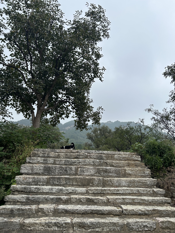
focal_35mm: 26
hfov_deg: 53.1
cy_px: 116
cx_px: 88
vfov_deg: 67.3
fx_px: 175
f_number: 1.5
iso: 50
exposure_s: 1/3704
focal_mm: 5.7
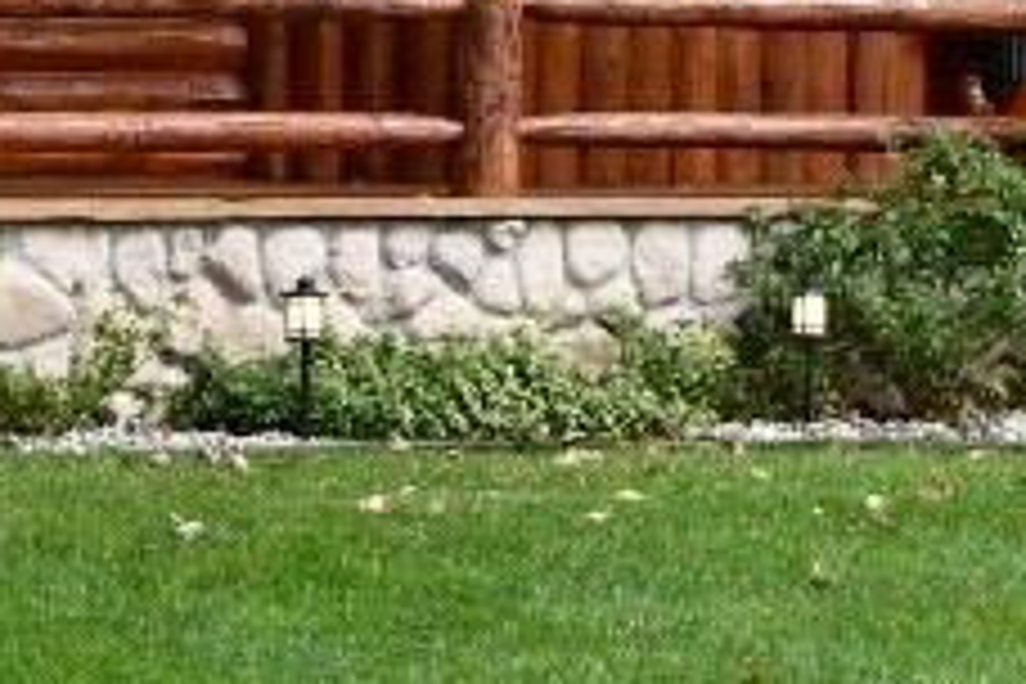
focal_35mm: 356
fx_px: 10145
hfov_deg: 5.7
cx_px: 1372
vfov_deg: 3.8
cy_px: -513
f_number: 1.8
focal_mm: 50
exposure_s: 1/320
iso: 100
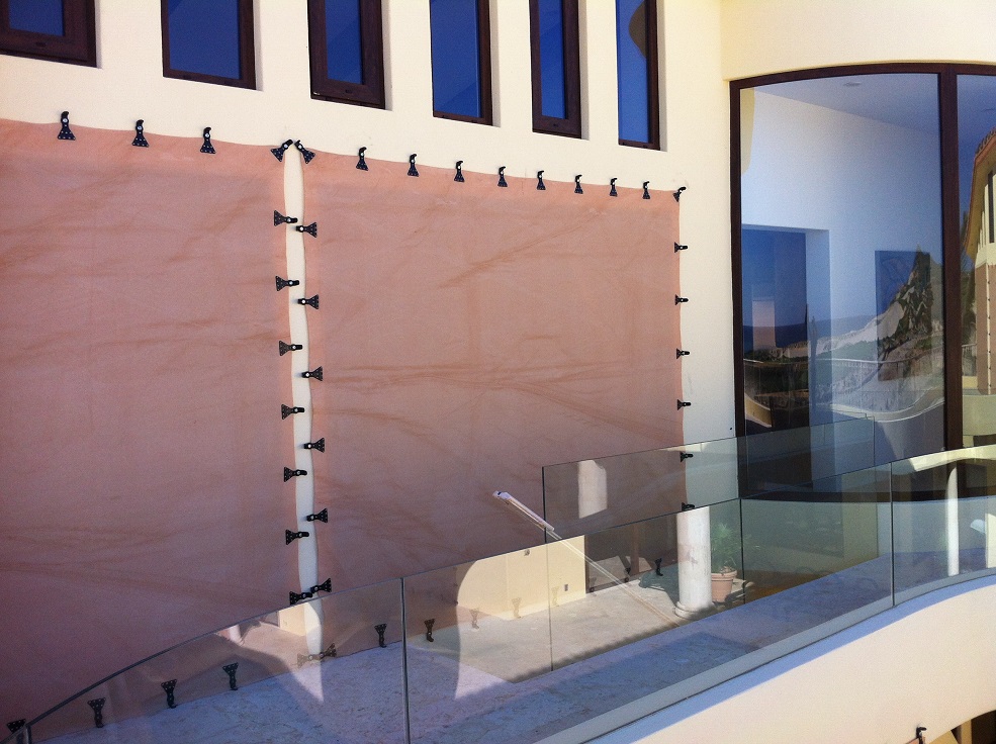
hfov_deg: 52.7
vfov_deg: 40.6
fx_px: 1006
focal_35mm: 35
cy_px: 372
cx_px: 498
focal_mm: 3.85
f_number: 2.8
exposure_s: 1/702
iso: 80
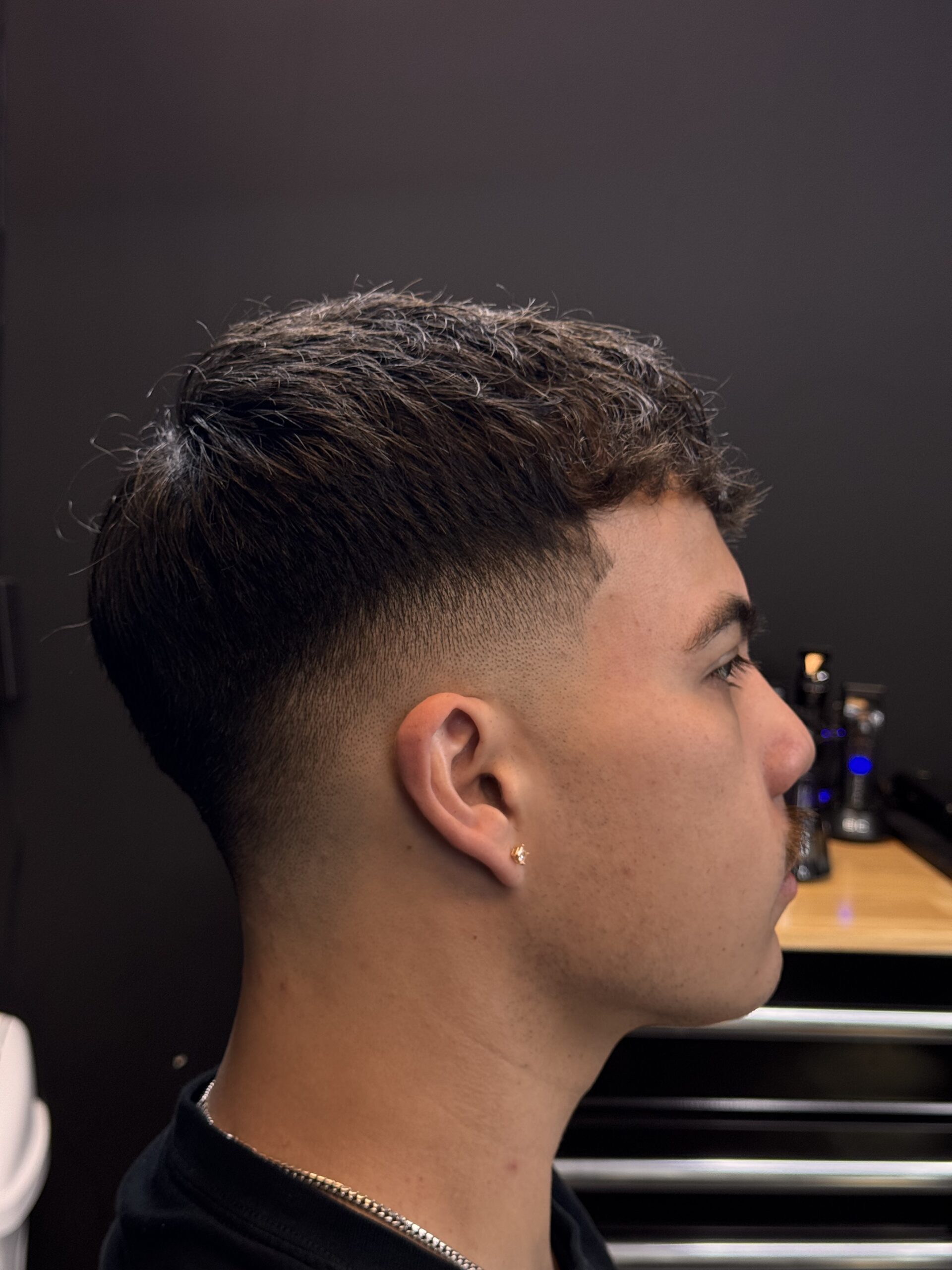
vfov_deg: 39.7
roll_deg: -3.9
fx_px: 1760
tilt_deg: -8.3
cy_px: 635
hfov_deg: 30.3
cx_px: 476
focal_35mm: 48
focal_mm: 6.76
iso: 125
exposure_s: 1/120
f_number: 1.78
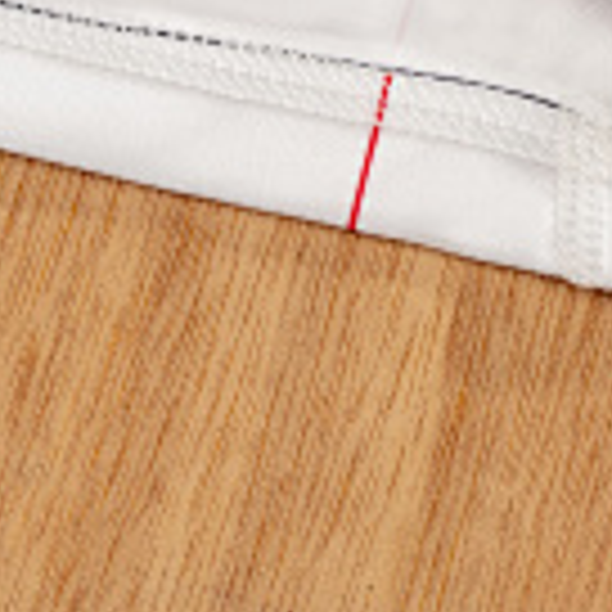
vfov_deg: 10.0
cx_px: 612
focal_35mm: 172
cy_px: -133
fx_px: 3440
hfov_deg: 10.1
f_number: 11
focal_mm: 55
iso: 100
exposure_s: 1/125
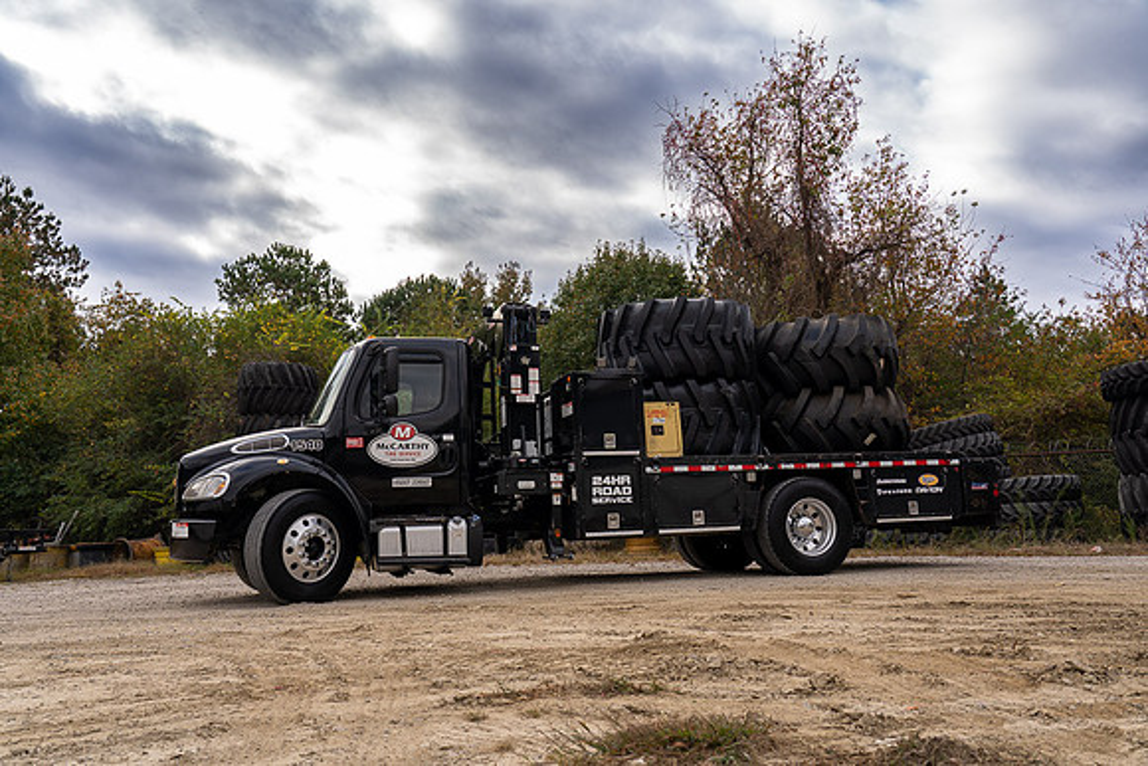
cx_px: 574
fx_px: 893
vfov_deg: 46.4
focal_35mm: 28
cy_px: 383
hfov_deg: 65.5
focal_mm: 28
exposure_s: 1/125
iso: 100
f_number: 5.6
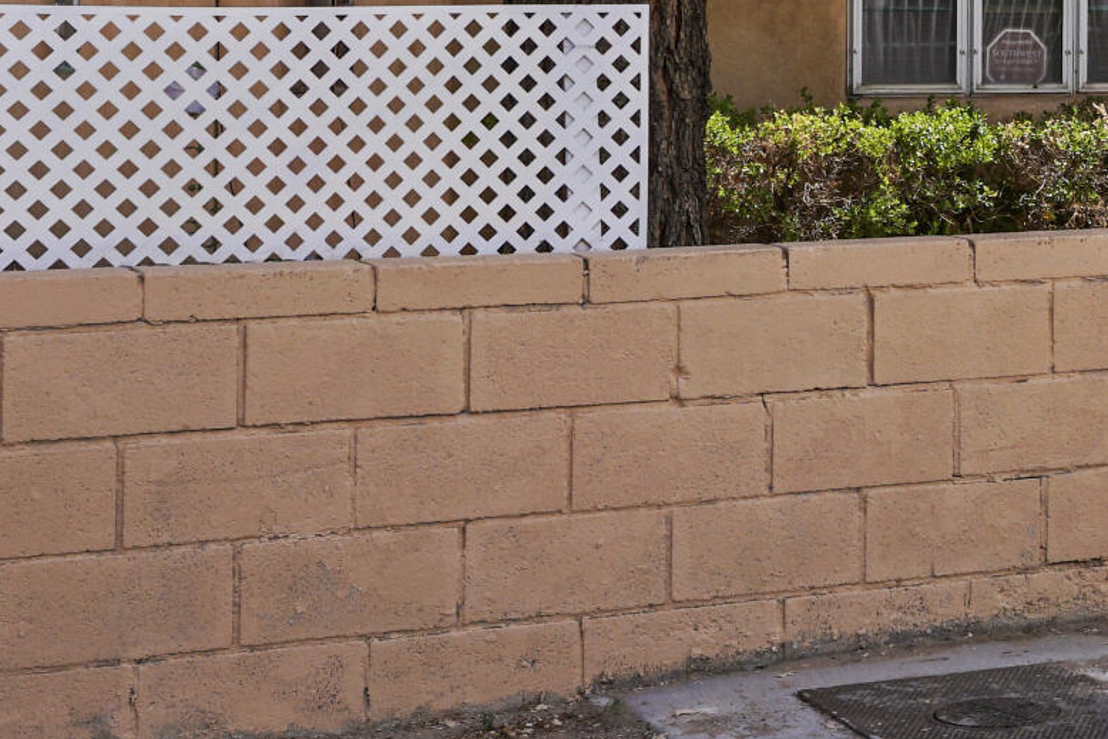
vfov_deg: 12.6
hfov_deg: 17.3
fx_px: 3324
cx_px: 1596
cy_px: 30
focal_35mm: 108
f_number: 9
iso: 100
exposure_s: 1/320
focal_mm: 28
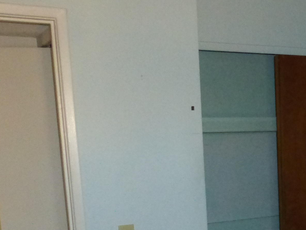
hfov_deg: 28.0
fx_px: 557
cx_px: 337
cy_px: 224
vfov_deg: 22.5
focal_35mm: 63
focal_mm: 4.3
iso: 800
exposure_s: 1/20
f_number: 3.3
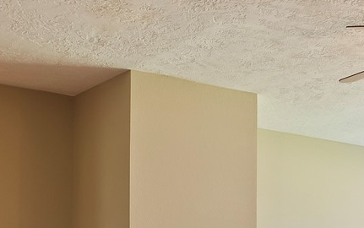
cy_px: 296
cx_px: 358
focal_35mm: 77
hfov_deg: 25.5
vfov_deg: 16.1
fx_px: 764
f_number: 6.3
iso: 125
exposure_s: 1/1.25
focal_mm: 15
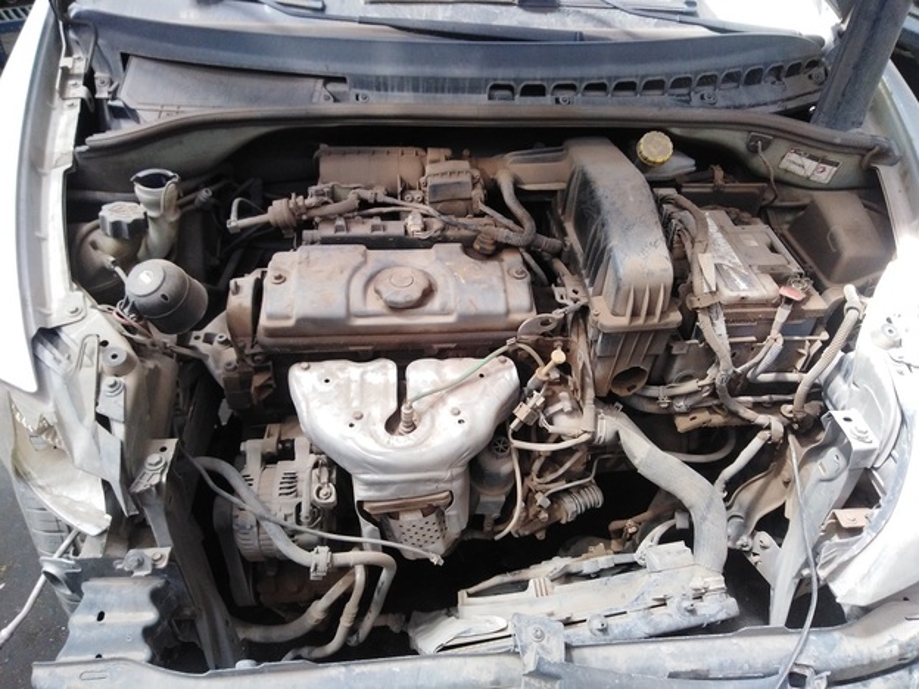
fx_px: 690
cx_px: 460
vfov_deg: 53.1
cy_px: 344
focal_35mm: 26
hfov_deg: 67.3
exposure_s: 1/33.3
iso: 281
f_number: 2.2
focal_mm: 3.46
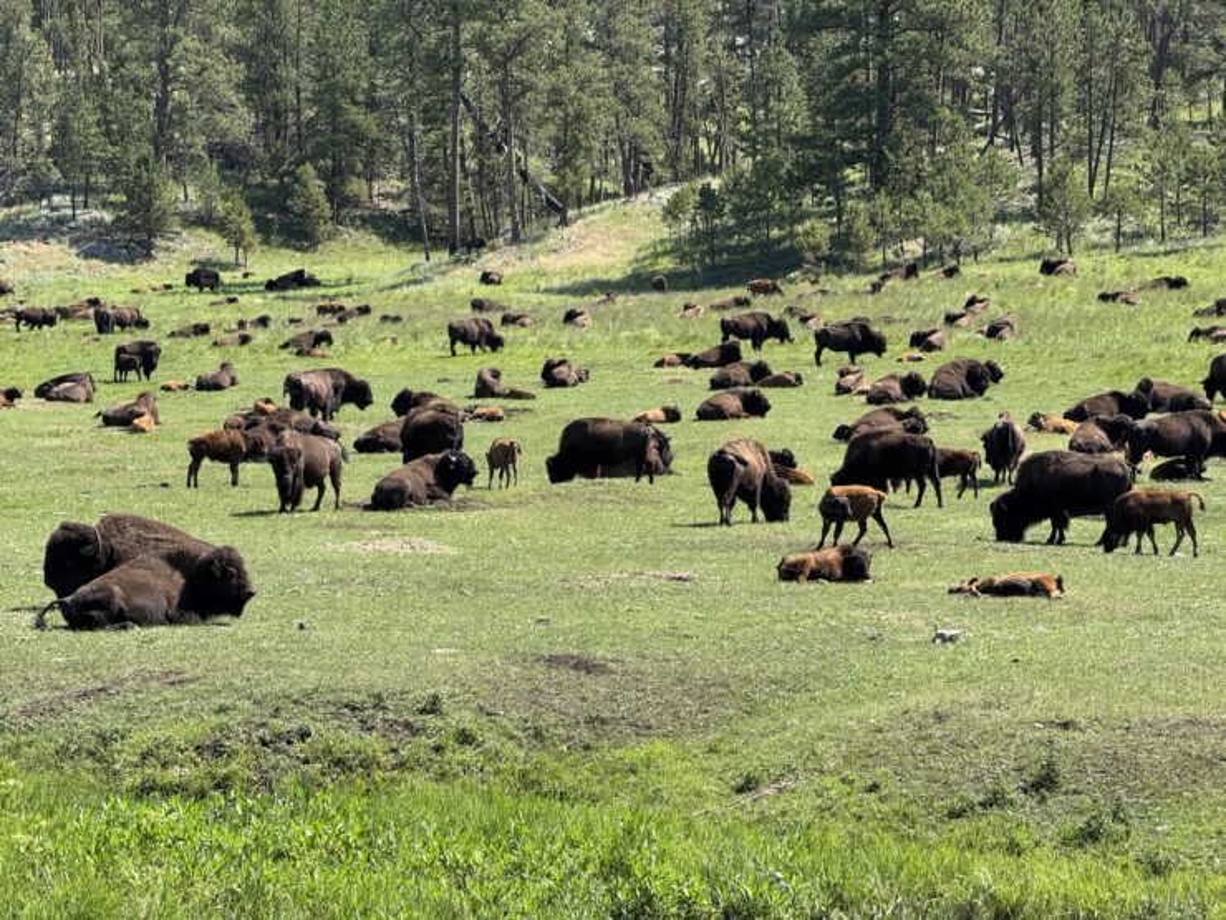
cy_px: 460
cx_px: 613
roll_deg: -0.1
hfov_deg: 16.4
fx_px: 4250
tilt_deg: -1.8
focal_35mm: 120
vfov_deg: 12.3
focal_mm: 15.66
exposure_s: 1/581
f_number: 2.8
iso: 50
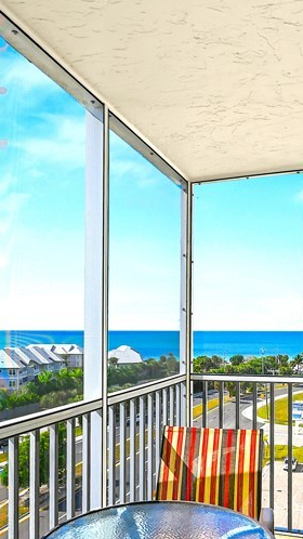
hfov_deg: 36.5
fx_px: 457
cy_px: 343
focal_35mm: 32
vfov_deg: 60.1
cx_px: 187
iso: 100
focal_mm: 14
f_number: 8
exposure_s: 1/60
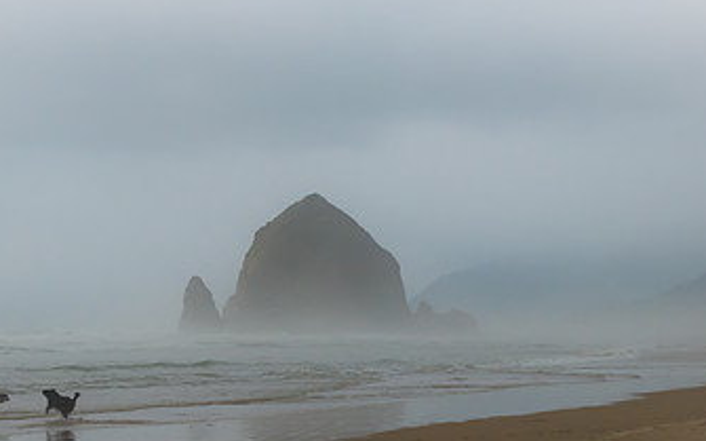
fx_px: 2519
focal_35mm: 131
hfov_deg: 15.9
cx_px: 517
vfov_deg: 10.0
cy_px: 204
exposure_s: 1/100
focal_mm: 55
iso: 640
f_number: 16
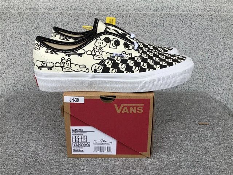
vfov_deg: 45.4
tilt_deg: -20.8
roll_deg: -0.1
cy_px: 88
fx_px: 209
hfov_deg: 58.4
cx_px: 116
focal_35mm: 31
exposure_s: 1/350
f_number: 2.4
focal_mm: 3.3
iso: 25
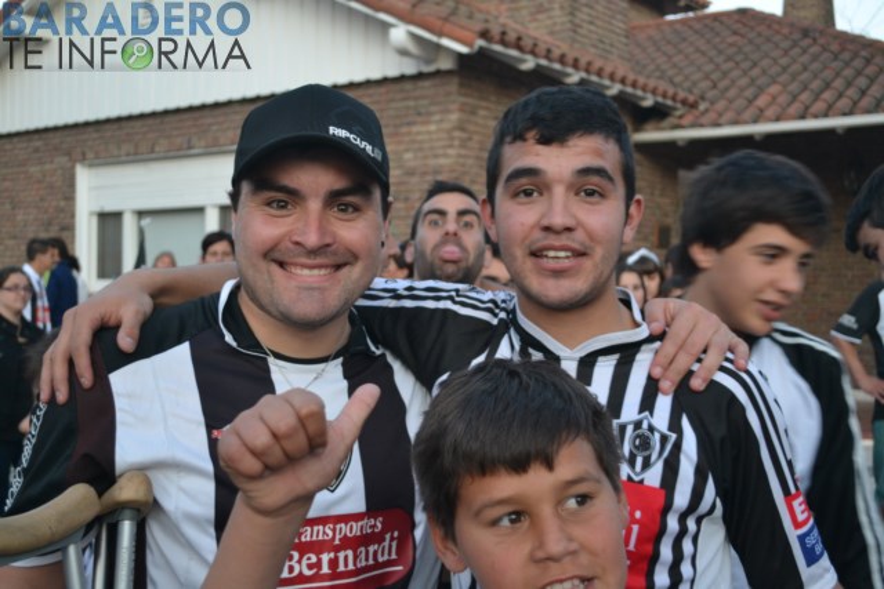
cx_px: 442
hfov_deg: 45.0
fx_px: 1068
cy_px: 294
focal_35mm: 44
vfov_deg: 30.9
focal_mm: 29
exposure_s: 1/60
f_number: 4.5
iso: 720
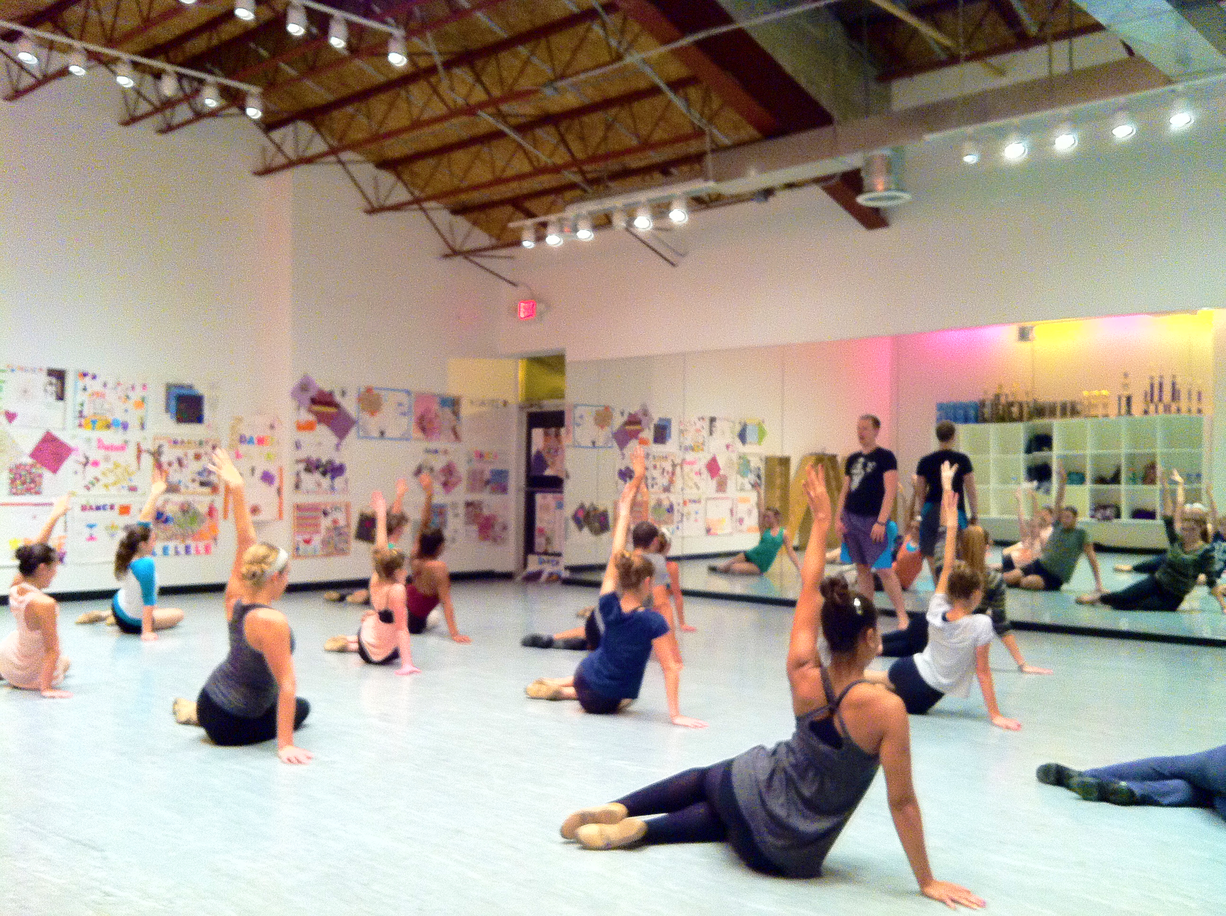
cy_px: 458
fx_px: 1238
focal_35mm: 35
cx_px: 613
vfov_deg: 40.6
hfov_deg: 52.7
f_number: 2.8
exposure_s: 1/15
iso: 250
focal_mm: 3.85
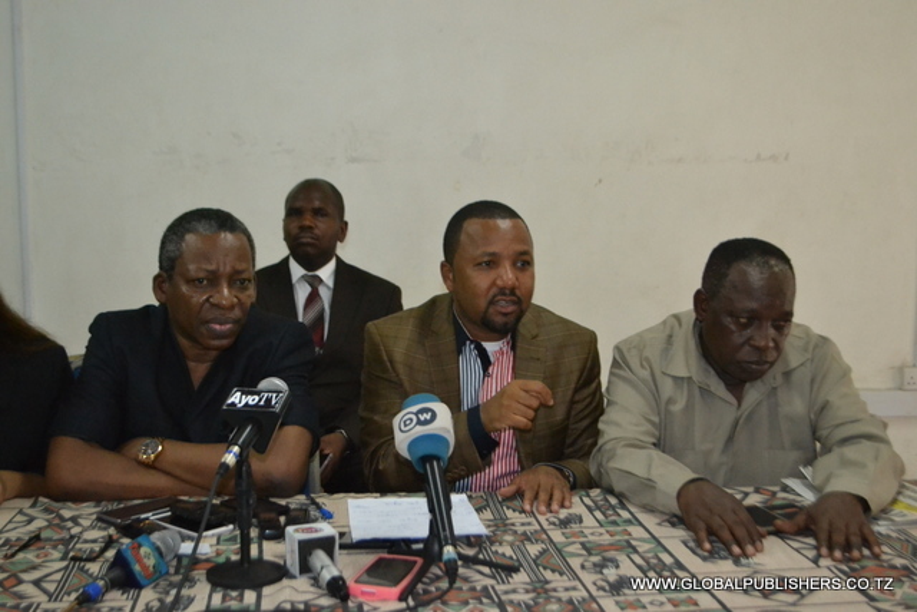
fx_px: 1223
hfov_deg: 41.1
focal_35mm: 48
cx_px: 458
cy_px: 306
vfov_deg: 28.1
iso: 3200
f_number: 4.8
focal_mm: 32
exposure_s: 1/60
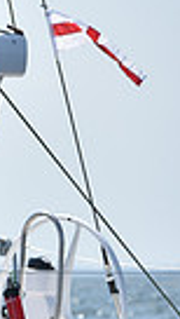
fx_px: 5834
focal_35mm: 691
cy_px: 292
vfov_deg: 3.1
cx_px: -458
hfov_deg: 1.8
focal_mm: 155
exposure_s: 1/1250
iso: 250
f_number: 6.3
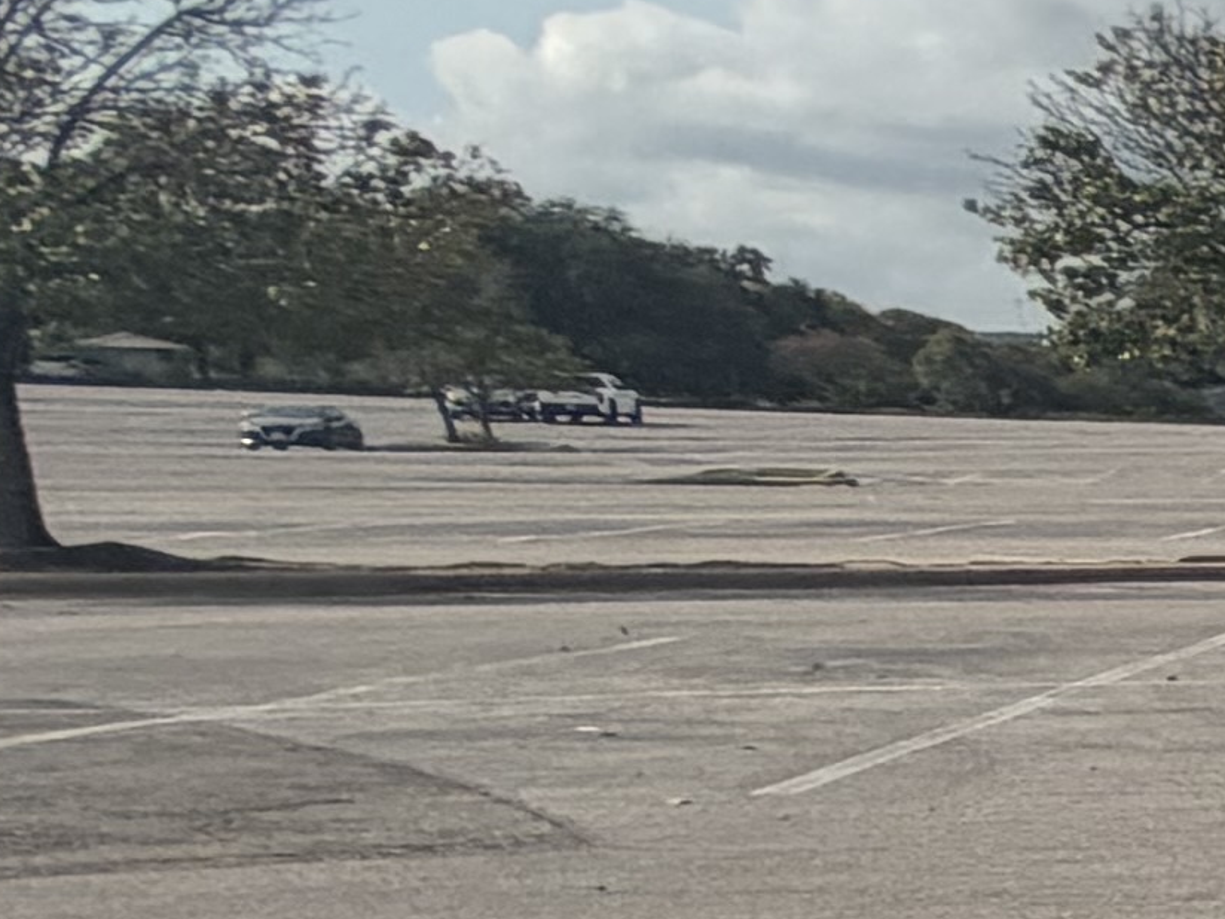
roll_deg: -0.9
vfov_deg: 14.4
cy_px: 1283
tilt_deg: -12.5
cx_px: 4154
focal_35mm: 97
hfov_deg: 10.0
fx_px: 3433
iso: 20
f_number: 2.2
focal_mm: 2.22
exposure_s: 1/1125
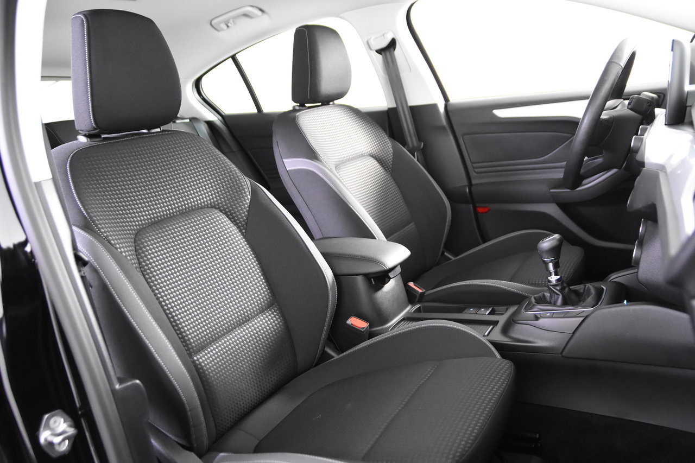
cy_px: 232
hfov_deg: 61.9
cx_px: 348
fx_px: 579
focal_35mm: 30
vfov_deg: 43.6
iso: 4000
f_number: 2.8
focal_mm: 20
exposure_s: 1/30
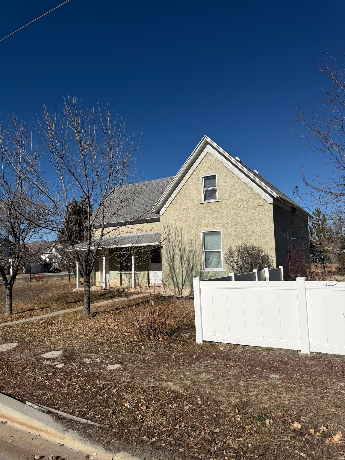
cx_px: 172
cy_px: 230
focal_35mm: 24
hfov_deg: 56.8
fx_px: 319
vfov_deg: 71.6
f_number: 1.78
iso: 80
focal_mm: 6.76
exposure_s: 1/10309
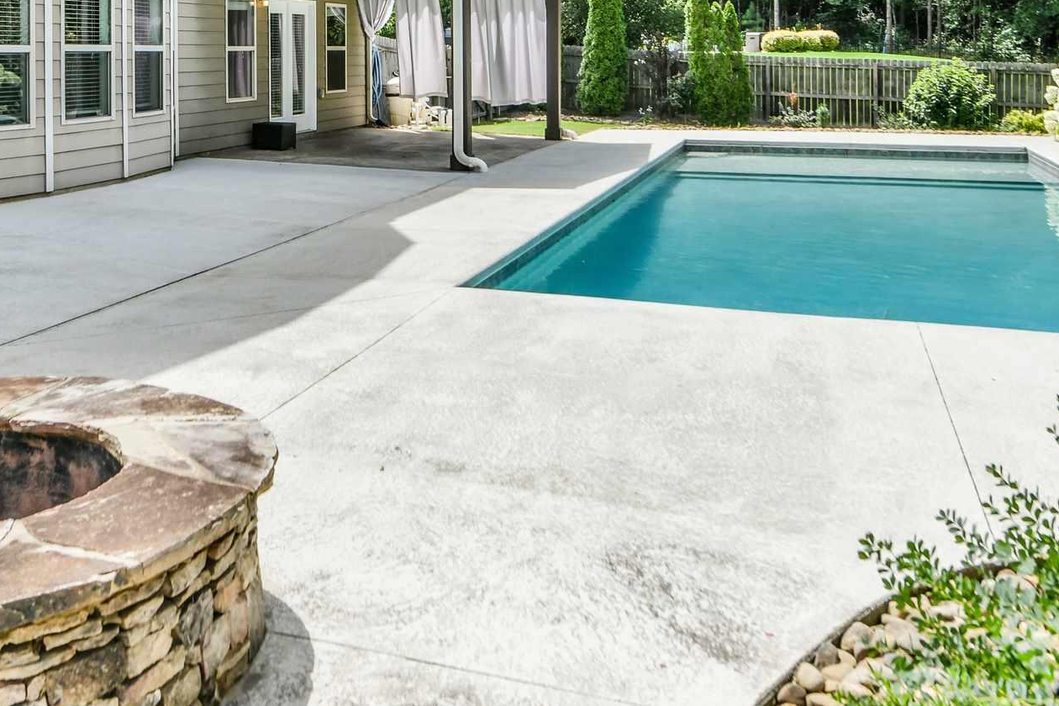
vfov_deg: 32.7
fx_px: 1147
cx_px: 386
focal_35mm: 39
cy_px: 84
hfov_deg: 49.0
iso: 400
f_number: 8
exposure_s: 1/1000
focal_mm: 16
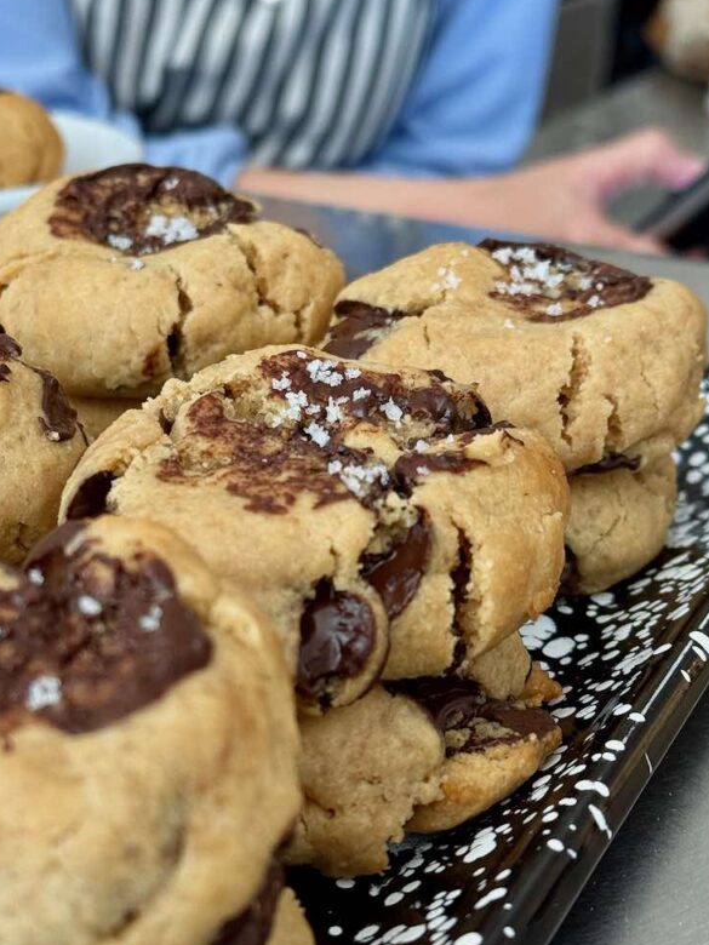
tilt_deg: -24.4
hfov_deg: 23.3
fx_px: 1720
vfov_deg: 30.7
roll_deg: -0.1
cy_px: 496
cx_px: 291
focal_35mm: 63
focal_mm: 6.76
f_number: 1.78
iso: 100
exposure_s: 1/60
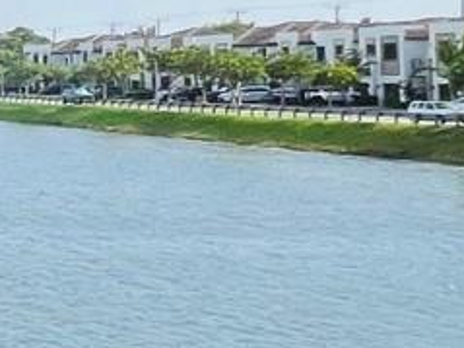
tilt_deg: +1.0
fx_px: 1166
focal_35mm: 87
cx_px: -637
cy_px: 58
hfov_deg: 14.7
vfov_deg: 16.8
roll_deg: +1.9
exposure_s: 1/1553
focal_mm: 1.57
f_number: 1.8
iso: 32
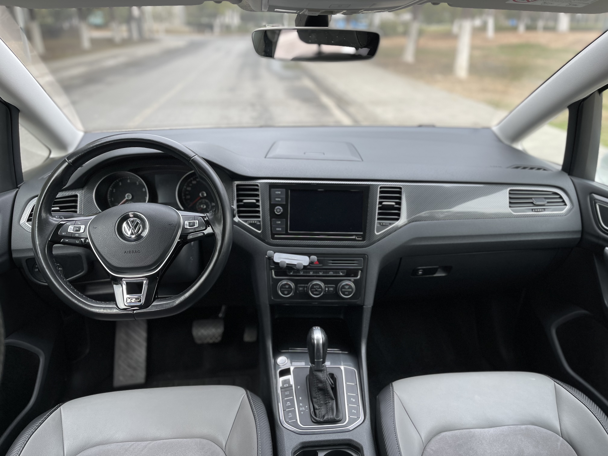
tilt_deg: -25.9
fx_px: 457
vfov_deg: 53.1
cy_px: 228
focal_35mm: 26
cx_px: 304
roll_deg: -0.6
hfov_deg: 67.3
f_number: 1.6
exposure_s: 1/196
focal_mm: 5.1
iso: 32
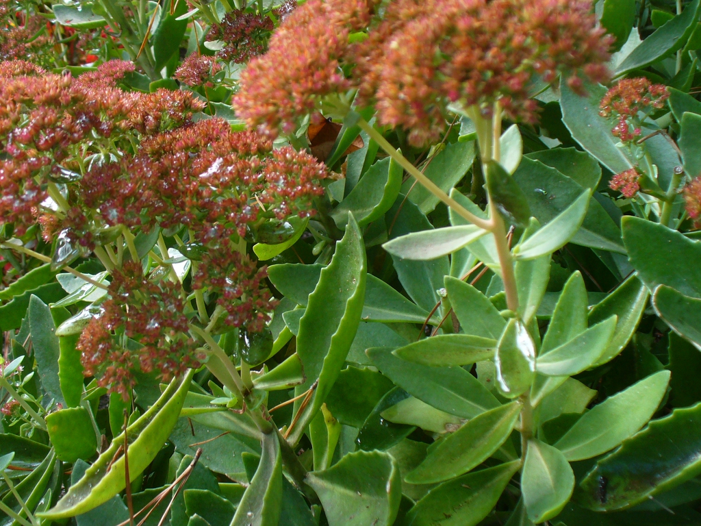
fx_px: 972
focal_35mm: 48
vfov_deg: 30.3
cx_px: 350
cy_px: 263
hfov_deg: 39.7
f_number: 2.8
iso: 80
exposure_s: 1/160
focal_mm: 6.1
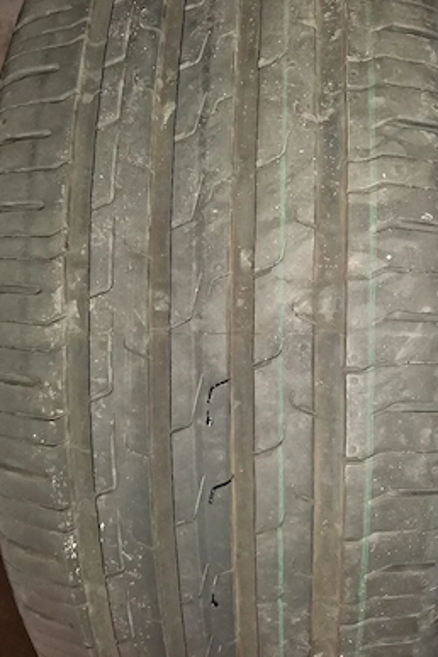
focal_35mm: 29
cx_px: 239
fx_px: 529
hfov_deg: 44.9
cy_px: 319
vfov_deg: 63.6
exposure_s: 1/100
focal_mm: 4
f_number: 1.8
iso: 400
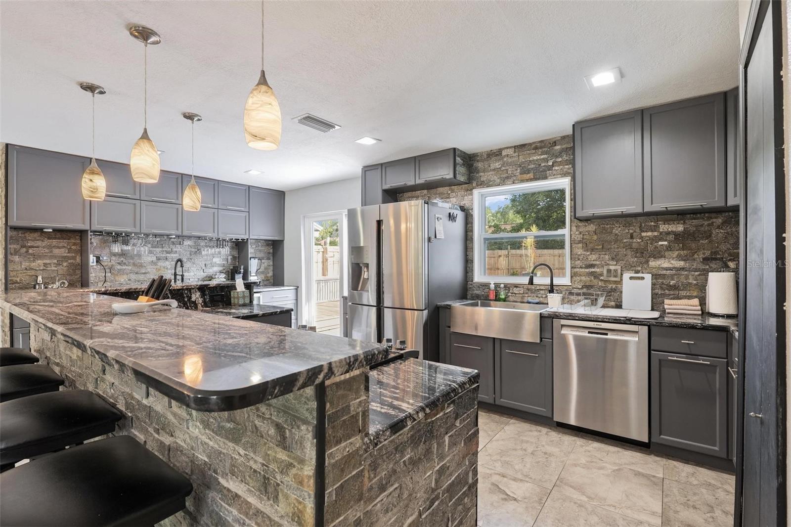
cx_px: 396
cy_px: 264
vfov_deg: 73.7
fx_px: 351
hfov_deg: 96.7
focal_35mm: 16
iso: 400
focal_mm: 16
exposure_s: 1/5
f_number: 8
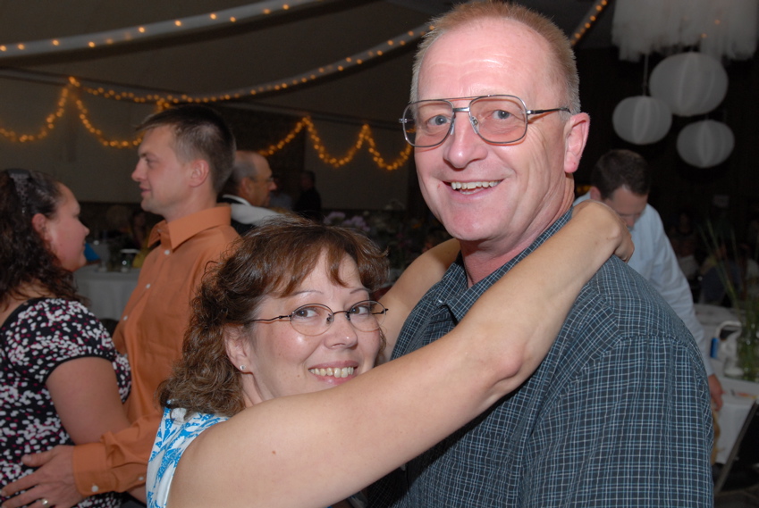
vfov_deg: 31.0
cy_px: 254
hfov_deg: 44.9
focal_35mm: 44
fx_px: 919
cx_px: 380
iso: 400
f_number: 5.6
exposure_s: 1/60
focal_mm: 29
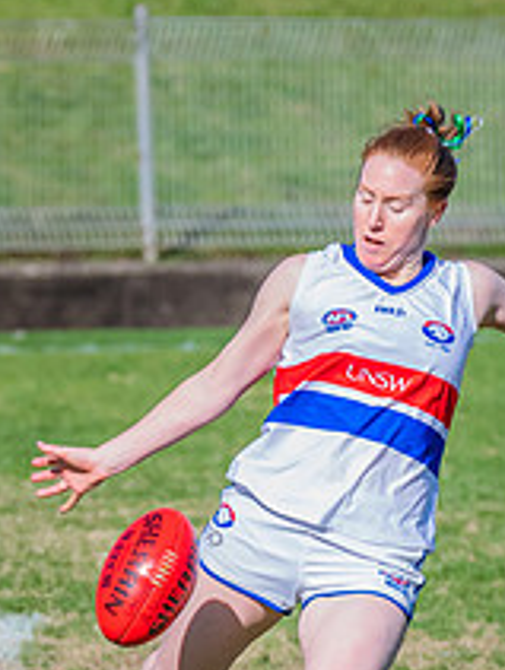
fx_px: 23019
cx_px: 311
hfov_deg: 1.3
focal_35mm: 1187
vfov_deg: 1.7
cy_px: 526
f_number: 9
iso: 800
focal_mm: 320
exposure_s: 1/1600
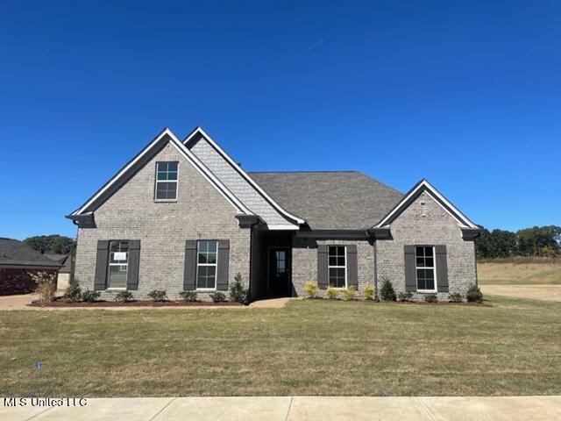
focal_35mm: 26
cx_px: 280
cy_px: 210
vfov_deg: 53.1
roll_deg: -0.7
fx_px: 421
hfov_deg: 67.3
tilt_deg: +11.5
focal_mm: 4.2
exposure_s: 1/4292
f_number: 1.6
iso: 32
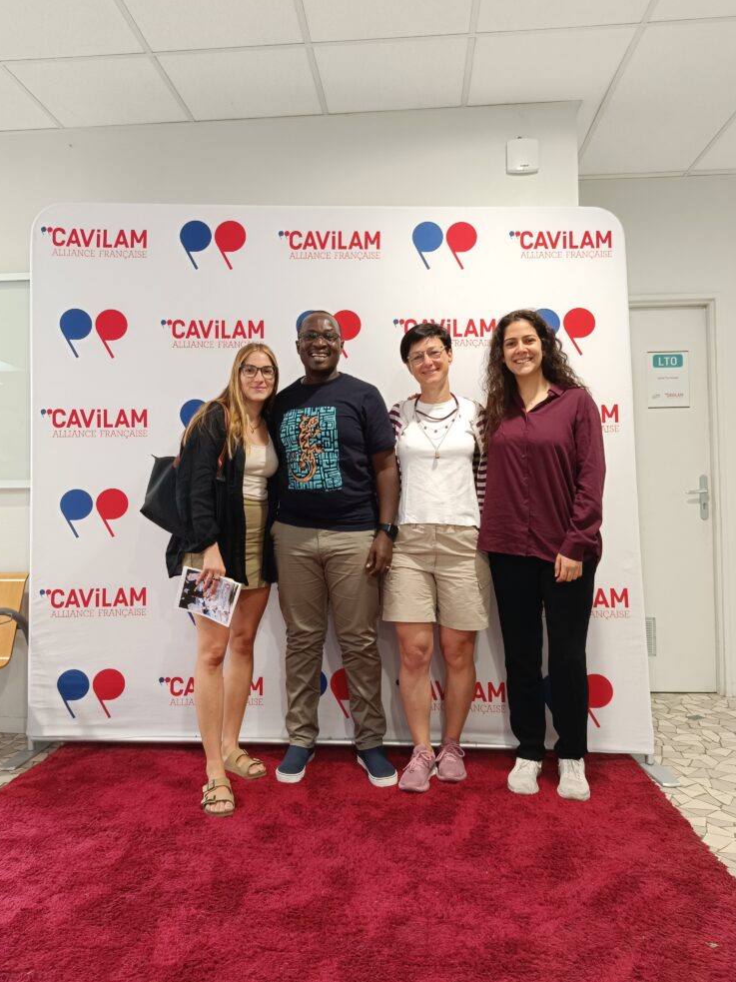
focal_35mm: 25
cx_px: 361
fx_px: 709
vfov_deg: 69.4
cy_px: 486
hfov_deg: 54.9
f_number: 1.88
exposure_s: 1/50.1
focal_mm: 5.59
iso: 308
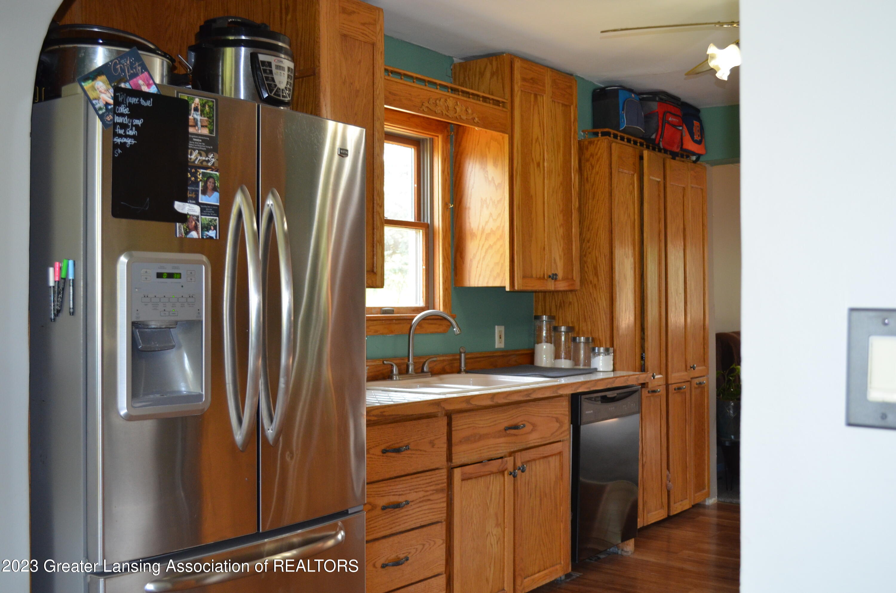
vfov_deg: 34.1
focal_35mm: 39
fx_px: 969
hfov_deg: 49.6
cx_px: 448
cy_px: 296
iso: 800
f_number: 4.2
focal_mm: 26
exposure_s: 1/60
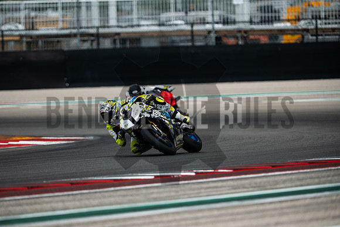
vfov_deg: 3.3
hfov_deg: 4.9
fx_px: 3967
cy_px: 114
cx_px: 170
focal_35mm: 420
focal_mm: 280
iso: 250
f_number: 2.8
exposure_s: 1/1600
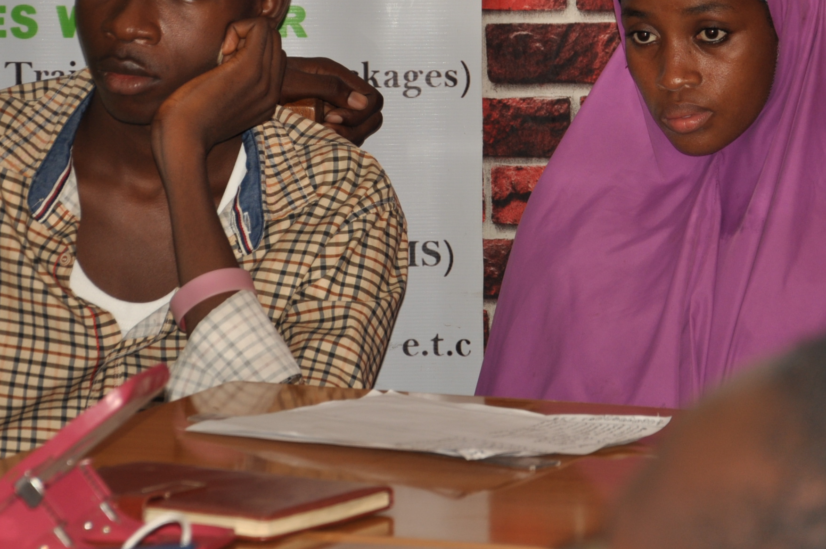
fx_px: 5360
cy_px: 86
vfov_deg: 5.9
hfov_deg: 8.8
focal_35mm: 234
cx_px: 456
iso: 200
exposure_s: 1/60
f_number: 5.6
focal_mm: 85
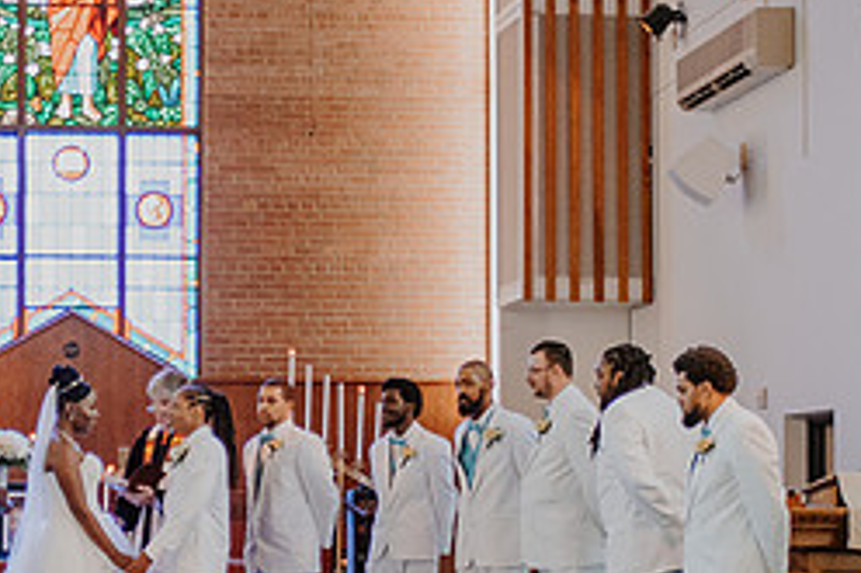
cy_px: 459
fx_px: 2581
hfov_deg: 18.8
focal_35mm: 108
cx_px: 193
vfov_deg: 12.6
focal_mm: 35
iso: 2000
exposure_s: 1/1250
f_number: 1.8
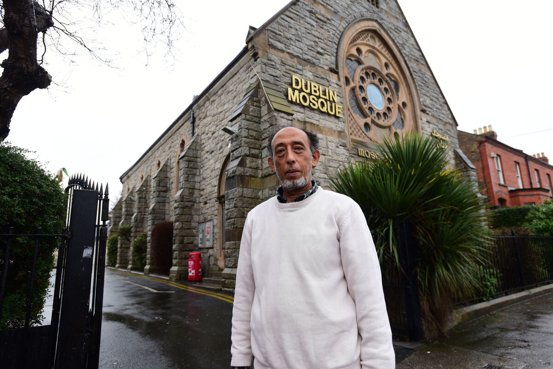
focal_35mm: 20
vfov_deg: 62.0
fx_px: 307
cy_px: 184
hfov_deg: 84.0
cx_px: 276
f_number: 4.5
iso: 800
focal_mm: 20
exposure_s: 1/60
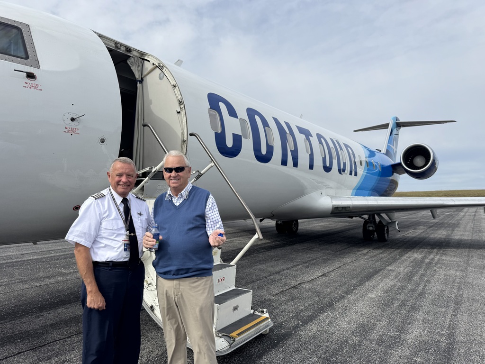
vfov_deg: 56.8
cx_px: 242
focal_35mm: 24
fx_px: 336
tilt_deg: +1.1
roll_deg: +0.1
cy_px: 182
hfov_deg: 71.6
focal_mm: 6.76
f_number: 1.78
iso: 80
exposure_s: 1/5814
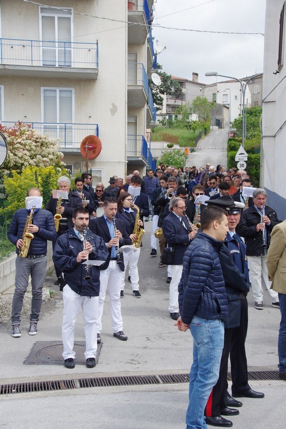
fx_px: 655
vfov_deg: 36.2
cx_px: 143
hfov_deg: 24.6
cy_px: 214
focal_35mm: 55
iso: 320
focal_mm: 37
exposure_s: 1/250
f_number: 8
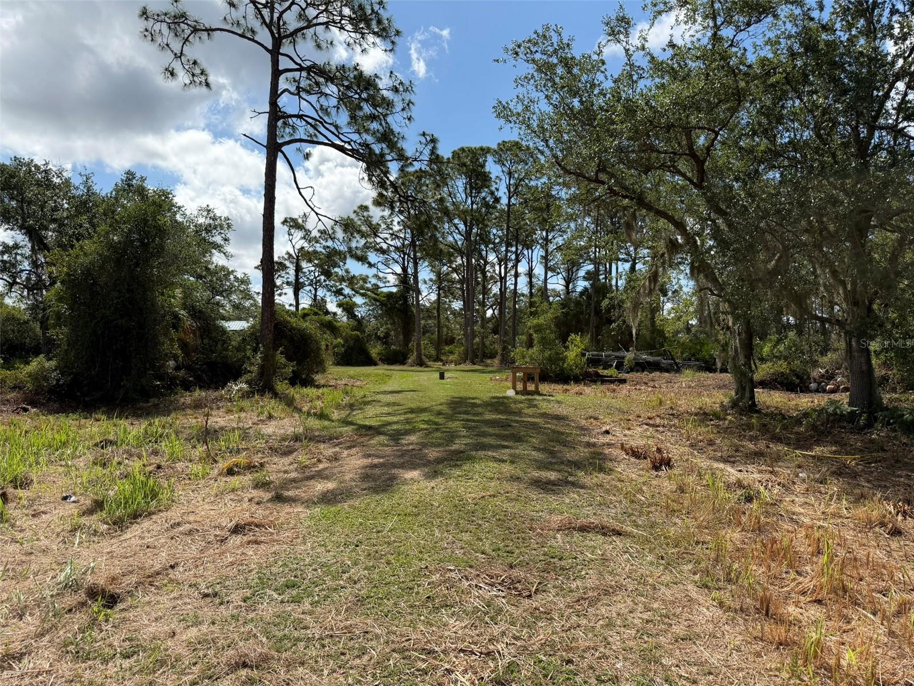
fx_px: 634
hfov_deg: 71.6
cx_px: 457
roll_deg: +1.1
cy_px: 343
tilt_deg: +0.6
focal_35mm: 24
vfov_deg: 56.8
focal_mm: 6.76
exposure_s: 1/8130
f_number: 1.78
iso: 125
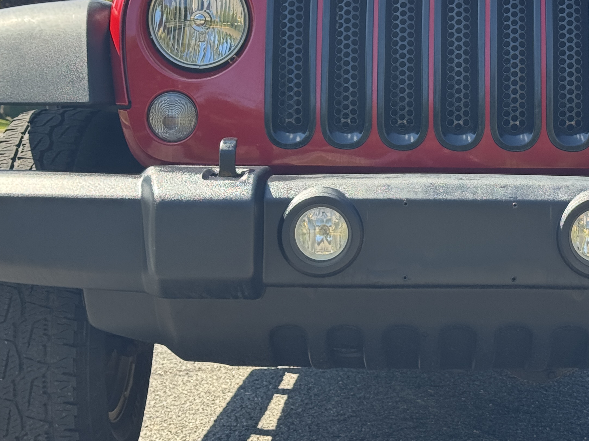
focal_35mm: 89
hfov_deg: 21.8
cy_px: 117
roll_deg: -2.2
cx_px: 447
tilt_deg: +1.3
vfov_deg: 16.5
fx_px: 1514
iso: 64
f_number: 1.78
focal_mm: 6.76
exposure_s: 1/723
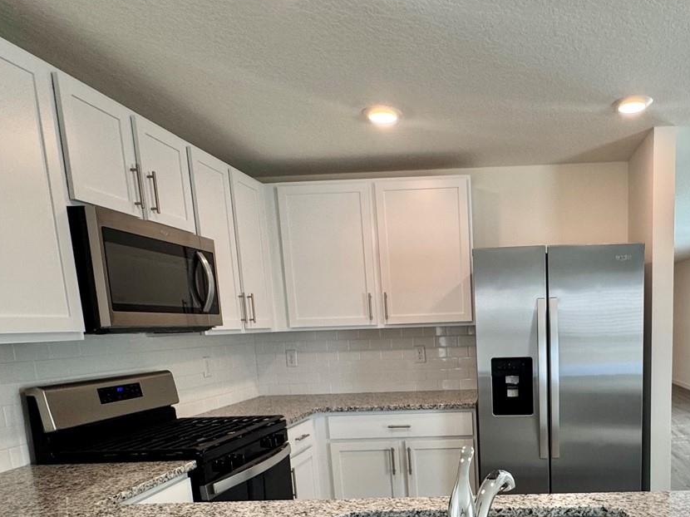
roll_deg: +1.9
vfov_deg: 48.7
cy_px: 406
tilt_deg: -9.7
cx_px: 499
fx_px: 538
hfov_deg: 62.4
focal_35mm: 27
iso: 100
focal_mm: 2.22
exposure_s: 1/120
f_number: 2.2
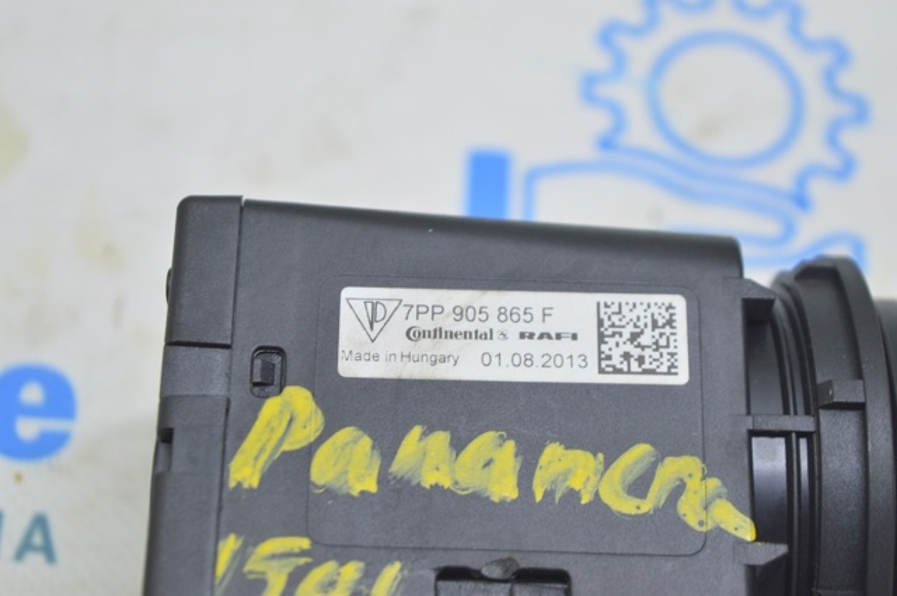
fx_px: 2053
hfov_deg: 24.6
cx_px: 448
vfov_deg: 16.5
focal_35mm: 82
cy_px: 298
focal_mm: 55
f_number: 5.6
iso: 400
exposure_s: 1/20
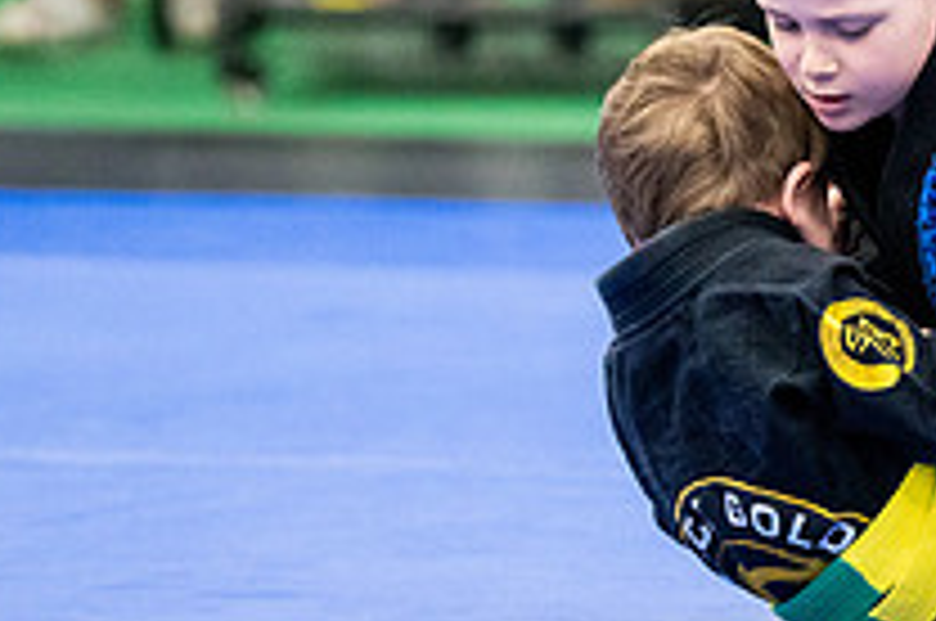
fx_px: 14511
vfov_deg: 2.5
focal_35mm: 559
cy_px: 196
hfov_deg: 3.7
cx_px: 1022
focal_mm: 200
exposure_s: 1/500
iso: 6400
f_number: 2.8
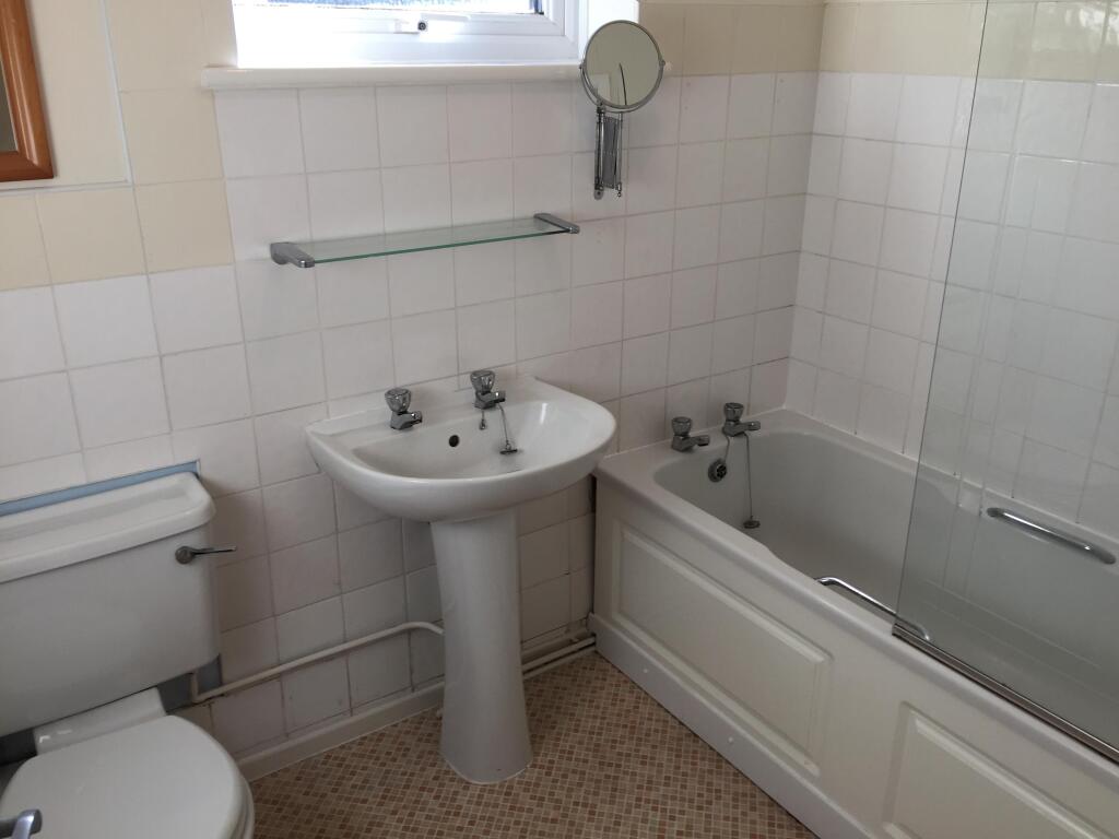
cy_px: 420
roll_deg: +0.7
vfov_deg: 48.2
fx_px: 937
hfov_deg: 61.7
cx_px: 560
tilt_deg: -21.7
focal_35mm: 29
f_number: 2.2
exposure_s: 1/100
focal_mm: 4.15
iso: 32
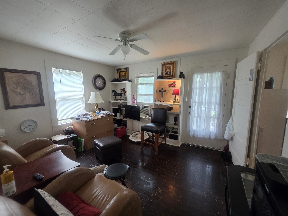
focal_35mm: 13
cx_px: 144
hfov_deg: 106.2
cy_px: 108
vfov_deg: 89.9
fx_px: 108
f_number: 1.9
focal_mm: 2.2
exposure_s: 1/120
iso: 250
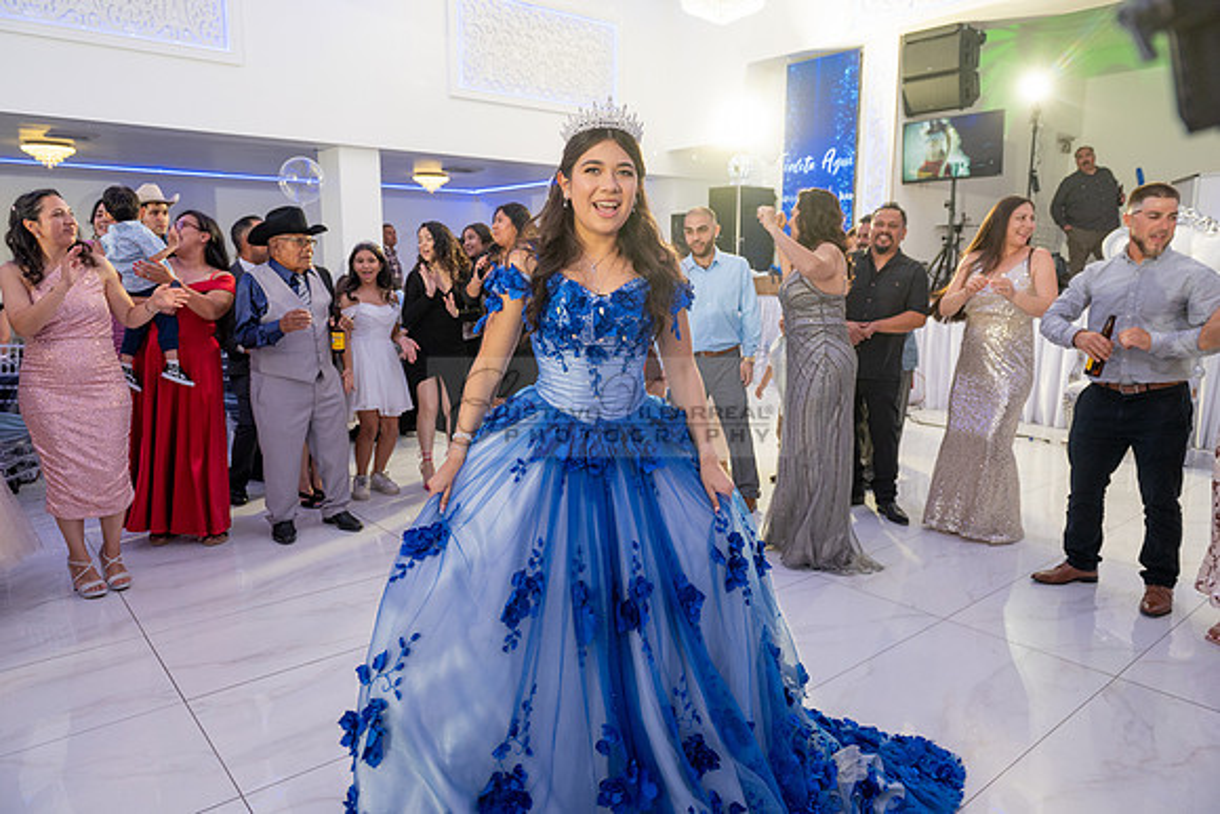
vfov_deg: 53.2
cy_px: 407
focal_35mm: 24
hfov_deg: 73.7
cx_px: 610
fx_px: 813
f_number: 4.5
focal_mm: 24
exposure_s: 1/160
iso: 800
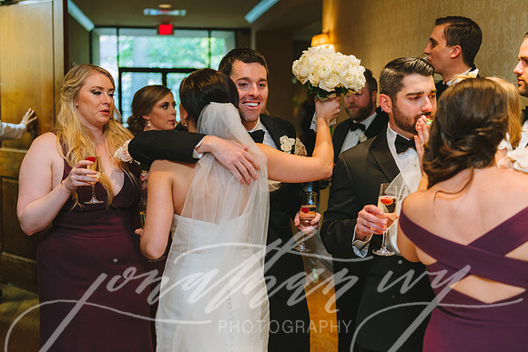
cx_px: 264
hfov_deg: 39.6
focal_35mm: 50
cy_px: 176
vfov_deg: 27.0
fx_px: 733
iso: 800
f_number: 2.8
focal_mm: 50
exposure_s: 1/160
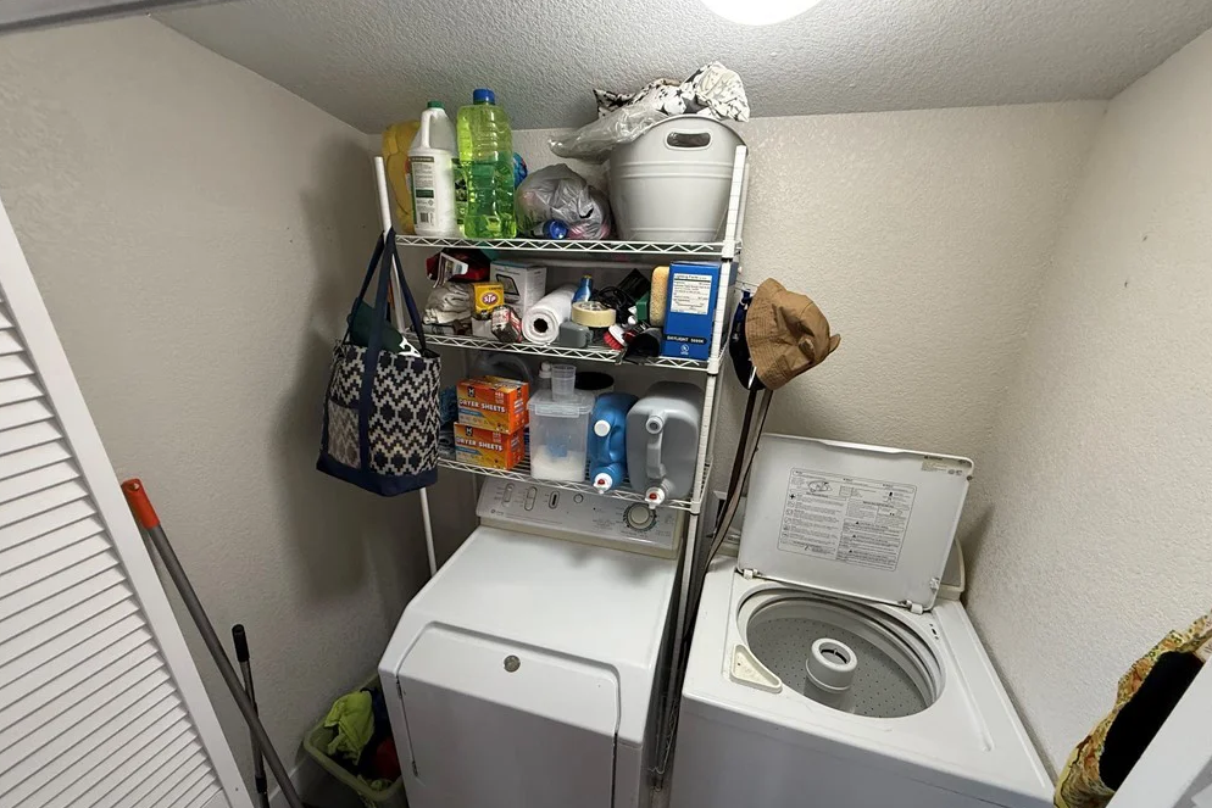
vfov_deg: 77.1
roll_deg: -0.4
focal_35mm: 15
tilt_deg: -23.8
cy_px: 444
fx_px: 505
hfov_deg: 100.4
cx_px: 591
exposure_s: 1/60
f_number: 2.2
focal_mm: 2.22
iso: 400
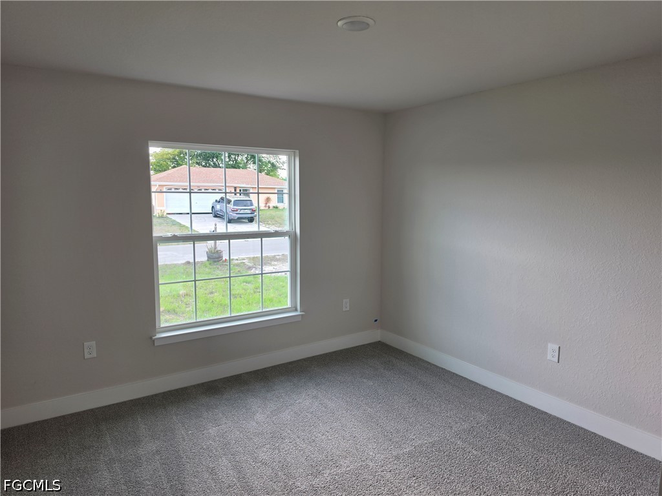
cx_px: 331
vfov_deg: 58.9
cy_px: 248
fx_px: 440
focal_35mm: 23
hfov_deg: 73.9
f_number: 1.4
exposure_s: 1/180
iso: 50
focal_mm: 6.5
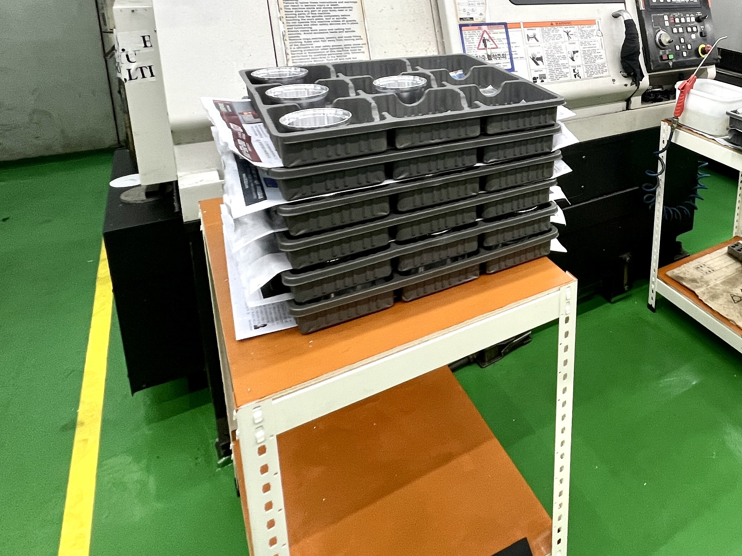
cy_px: 91
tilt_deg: -12.6
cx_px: 637
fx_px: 536
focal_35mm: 25
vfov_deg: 50.6
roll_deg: -2.5
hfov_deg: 61.0
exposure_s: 1/120
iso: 125
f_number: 1.8
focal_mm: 1.57
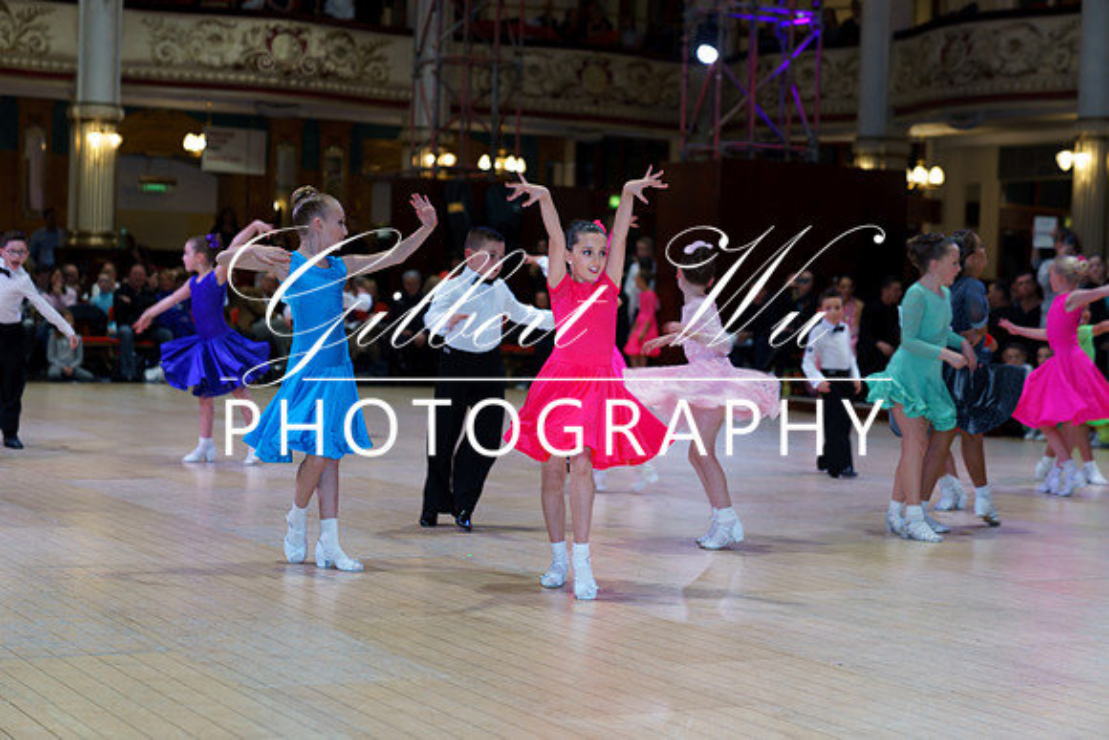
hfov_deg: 28.8
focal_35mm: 70
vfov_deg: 19.5
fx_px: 2157
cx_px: 554
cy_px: 370
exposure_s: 1/60
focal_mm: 70
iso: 200
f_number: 2.8
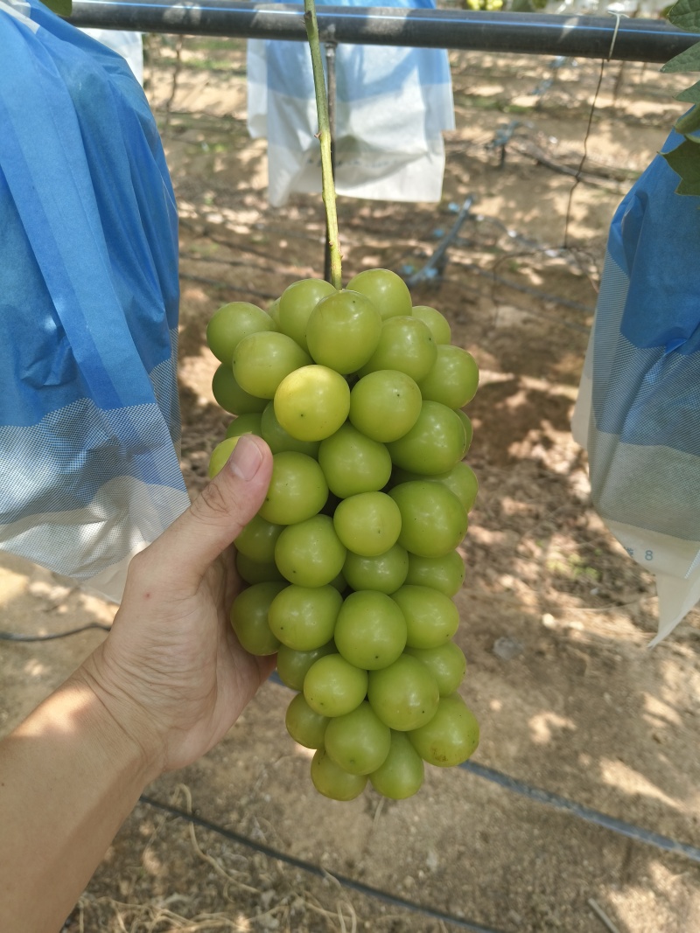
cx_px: 350
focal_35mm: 26
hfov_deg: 53.1
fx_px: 701
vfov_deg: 67.3
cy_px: 466
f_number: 1.79
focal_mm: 4.84
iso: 50
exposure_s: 1/143
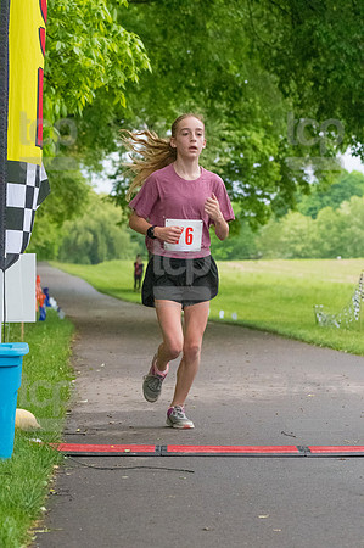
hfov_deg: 9.6
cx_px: 182
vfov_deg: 14.5
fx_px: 2158
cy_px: 274
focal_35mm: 142
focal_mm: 95
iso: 6400
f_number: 5.6
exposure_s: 1/1250
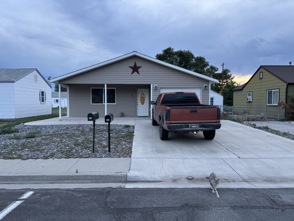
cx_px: 147
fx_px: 221
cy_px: 110
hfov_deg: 67.3
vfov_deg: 53.1
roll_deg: +0.2
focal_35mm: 26
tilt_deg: -2.8
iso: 125
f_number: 1.6
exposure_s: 1/76
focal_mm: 5.96
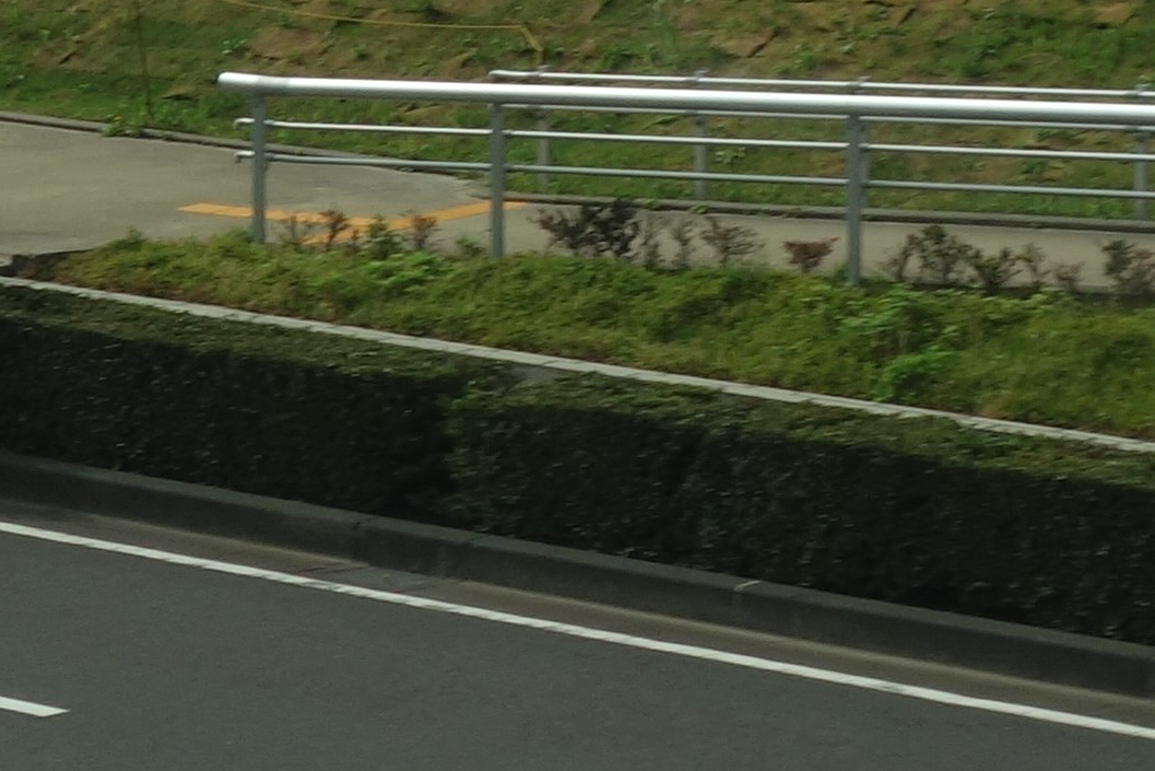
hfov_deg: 9.9
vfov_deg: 6.5
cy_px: -726
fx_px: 6642
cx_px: 448
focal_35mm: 207
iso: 125
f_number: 5.6
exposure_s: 1/250
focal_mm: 14.75
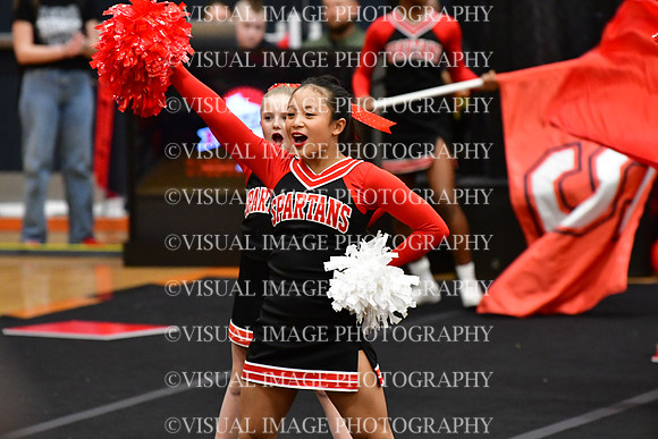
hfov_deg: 6.9
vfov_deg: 4.6
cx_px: 329
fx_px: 5484
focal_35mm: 300
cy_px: 220
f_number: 3.5
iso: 5000
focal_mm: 200
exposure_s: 1/500
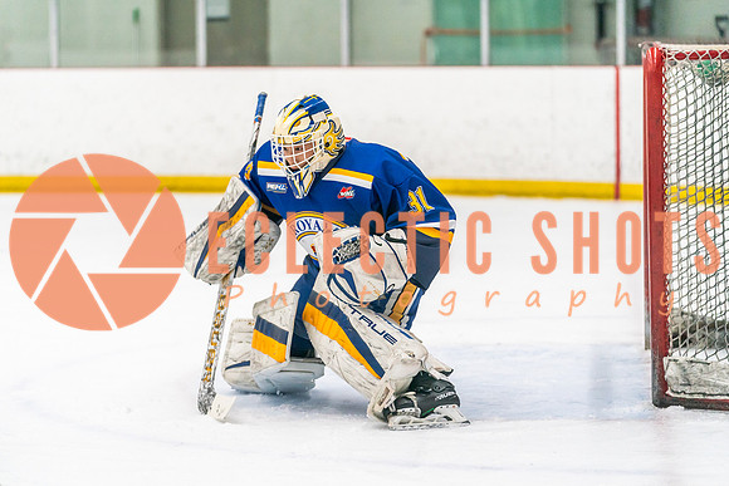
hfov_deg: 14.0
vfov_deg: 9.4
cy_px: 243
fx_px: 2968
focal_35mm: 147
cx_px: 338
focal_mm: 132
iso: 3200
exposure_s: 1/1250
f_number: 2.8
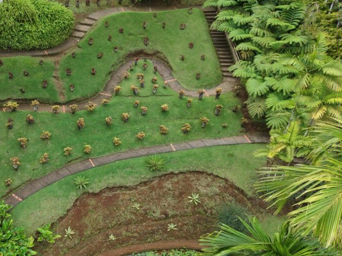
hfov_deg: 49.6
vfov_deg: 39.3
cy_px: 163
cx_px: 91
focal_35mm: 36
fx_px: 356
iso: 100
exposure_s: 1/400
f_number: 1.8
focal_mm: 8.67
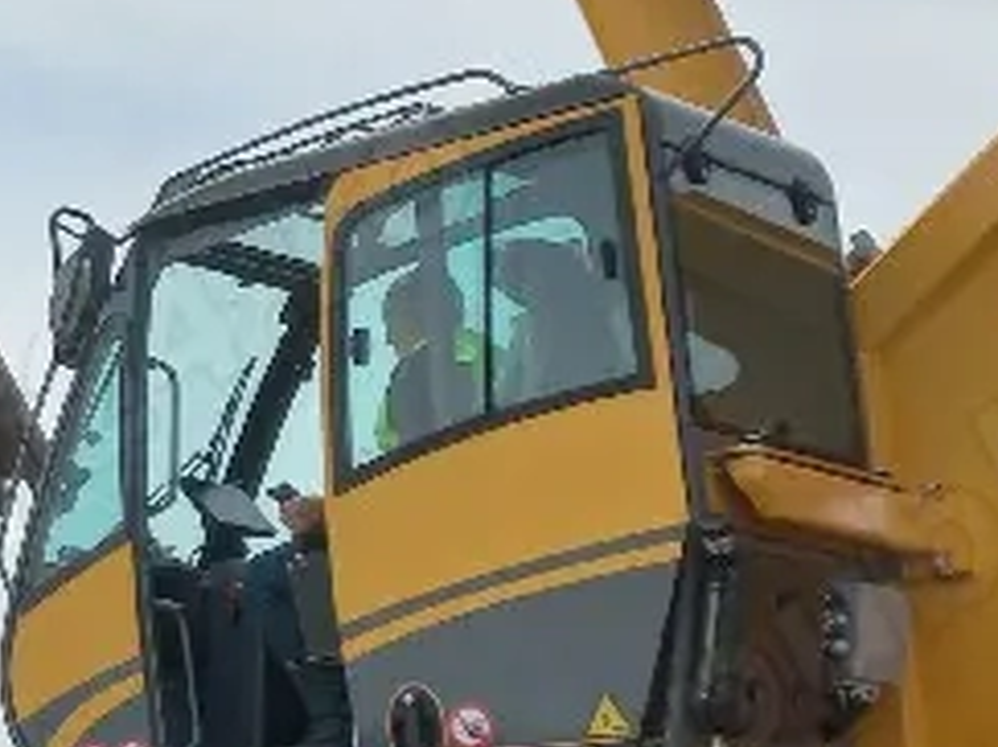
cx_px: -760
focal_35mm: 103
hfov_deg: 16.3
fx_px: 2968
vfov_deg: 14.3
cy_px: 476
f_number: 1.8
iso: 25
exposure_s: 1/833
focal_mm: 4.6
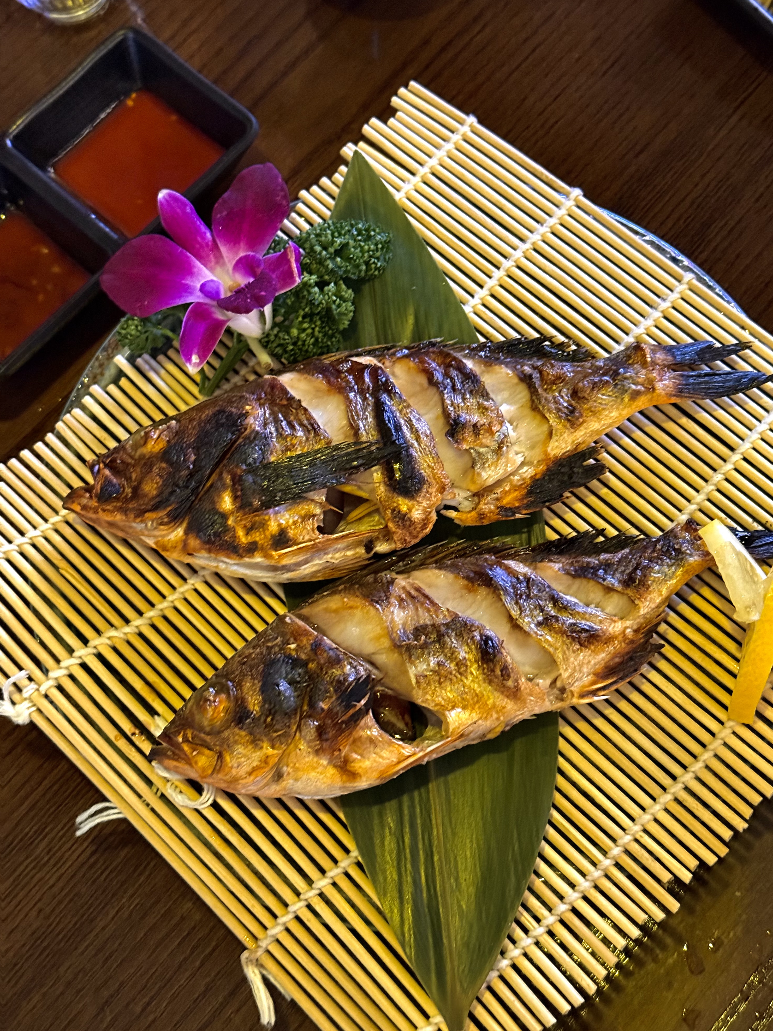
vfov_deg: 38.9
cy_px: 507
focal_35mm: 49
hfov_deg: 29.7
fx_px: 1459
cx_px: 391
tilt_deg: -68.1
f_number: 1.78
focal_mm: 6.76
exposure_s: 1/30
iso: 640
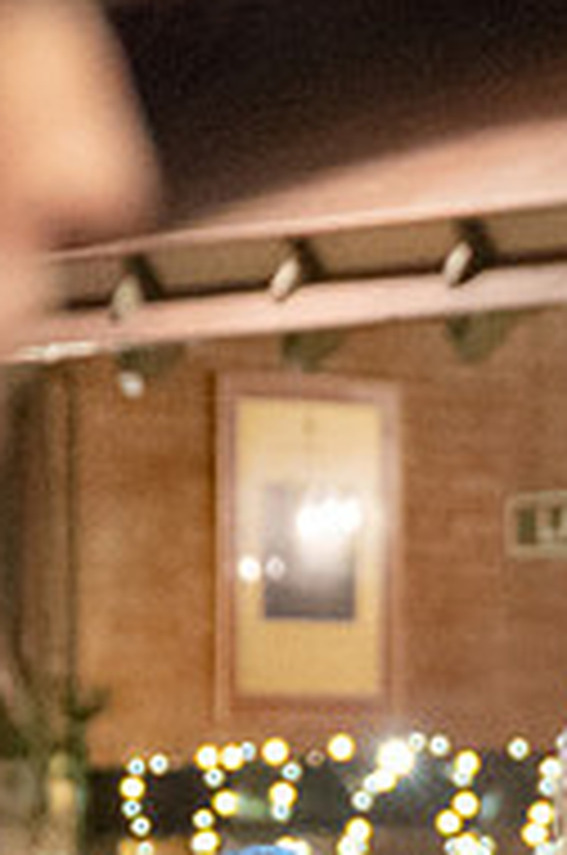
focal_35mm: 285
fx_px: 6757
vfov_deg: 7.2
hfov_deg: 4.7
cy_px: 1062
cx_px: 1228
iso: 8000
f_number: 2.8
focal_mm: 48
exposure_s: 1/80
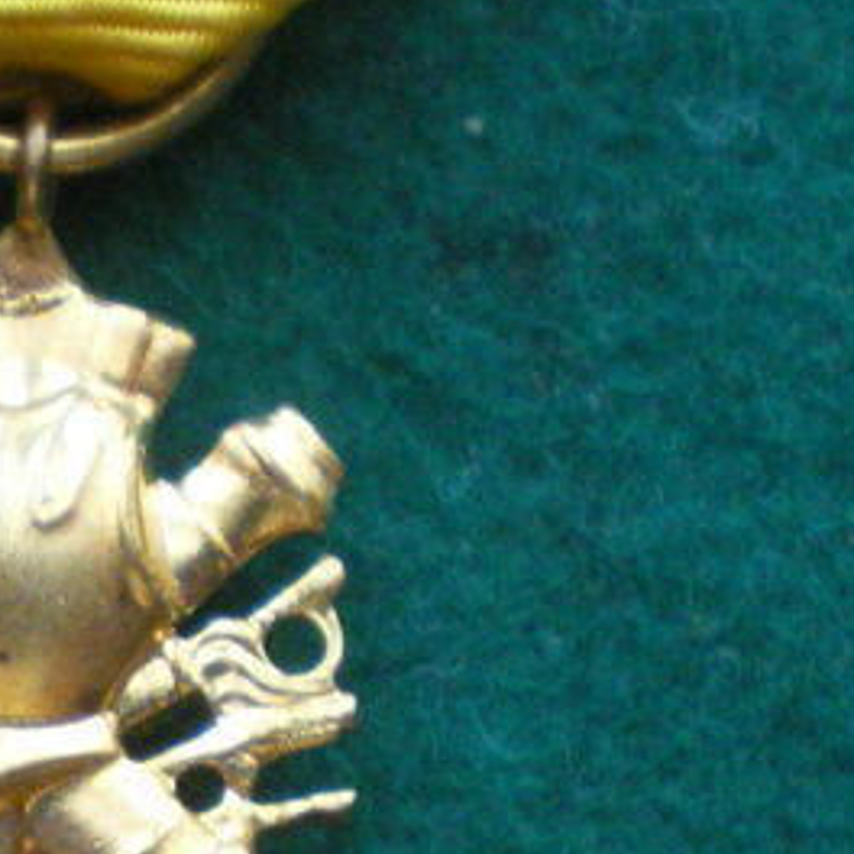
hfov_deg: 13.5
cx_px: -49
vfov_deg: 13.2
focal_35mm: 127
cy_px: 1119
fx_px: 3545
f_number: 3.1
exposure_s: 1/25
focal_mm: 6.3
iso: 400
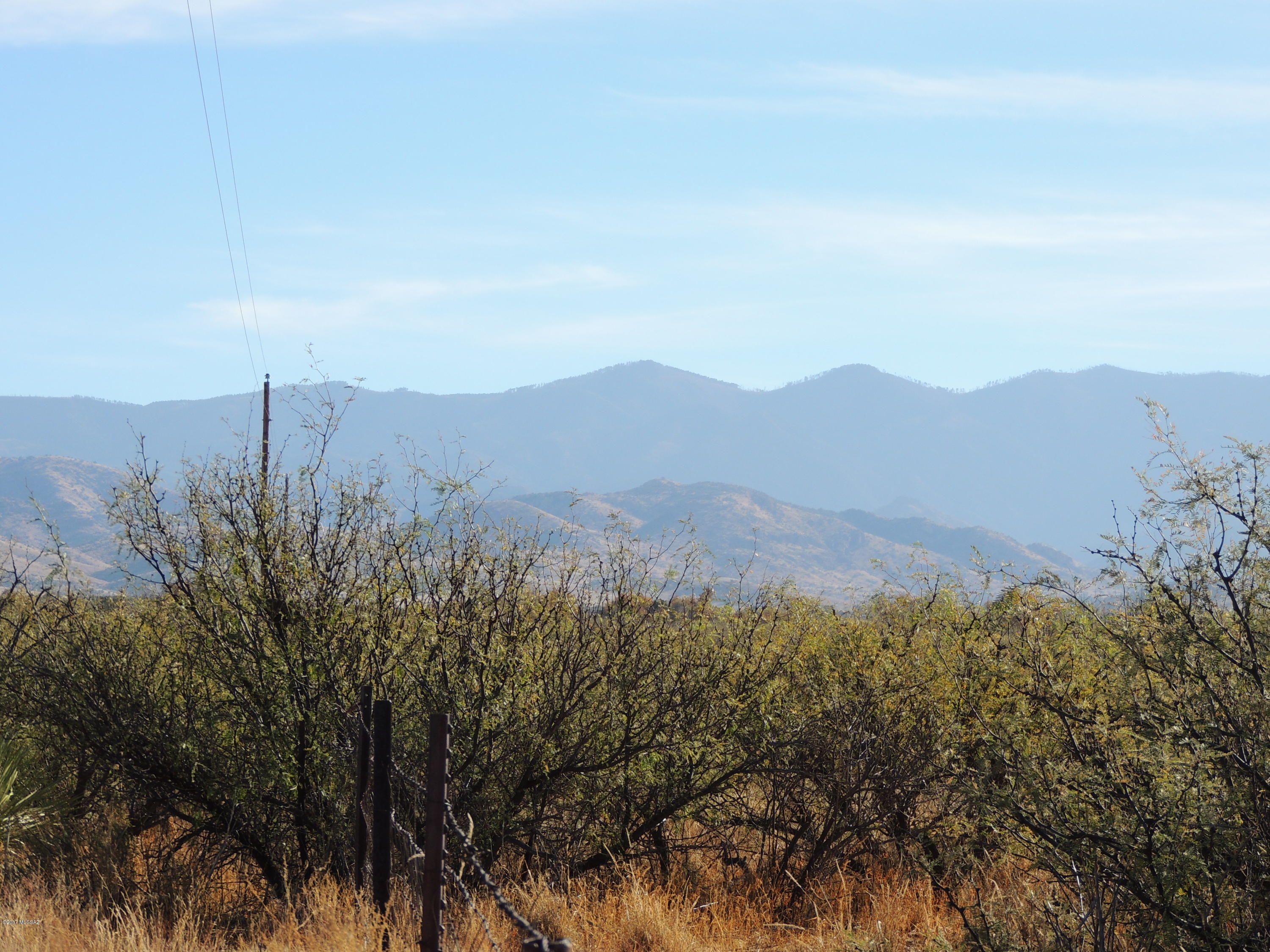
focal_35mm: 145
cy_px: 476
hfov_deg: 13.6
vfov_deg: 10.2
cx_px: 635
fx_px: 5320
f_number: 4.4
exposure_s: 1/640
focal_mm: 25.8
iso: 100
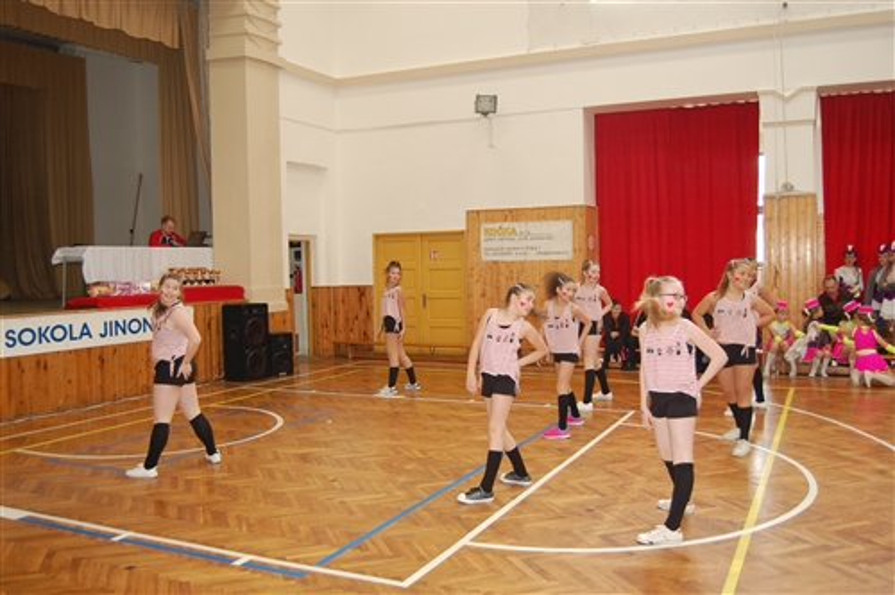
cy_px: 298
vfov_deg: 39.9
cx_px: 448
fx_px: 819
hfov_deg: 57.3
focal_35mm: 33
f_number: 3.8
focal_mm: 22
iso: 450
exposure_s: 1/60
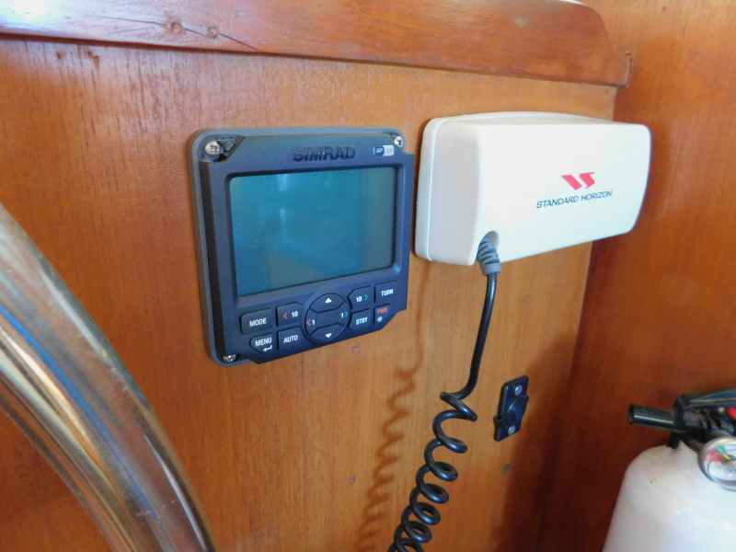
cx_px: 368
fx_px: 489
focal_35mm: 23
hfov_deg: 73.9
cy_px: 276
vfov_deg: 58.9
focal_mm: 4
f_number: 3
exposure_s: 1/13
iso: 400
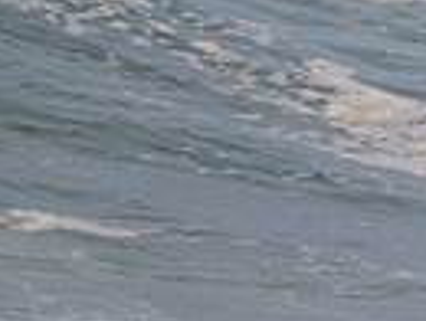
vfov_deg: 0.4
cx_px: 734
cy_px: -237
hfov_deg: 0.6
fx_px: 42191
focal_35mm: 3422
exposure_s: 1/2000
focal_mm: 800
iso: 640
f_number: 11
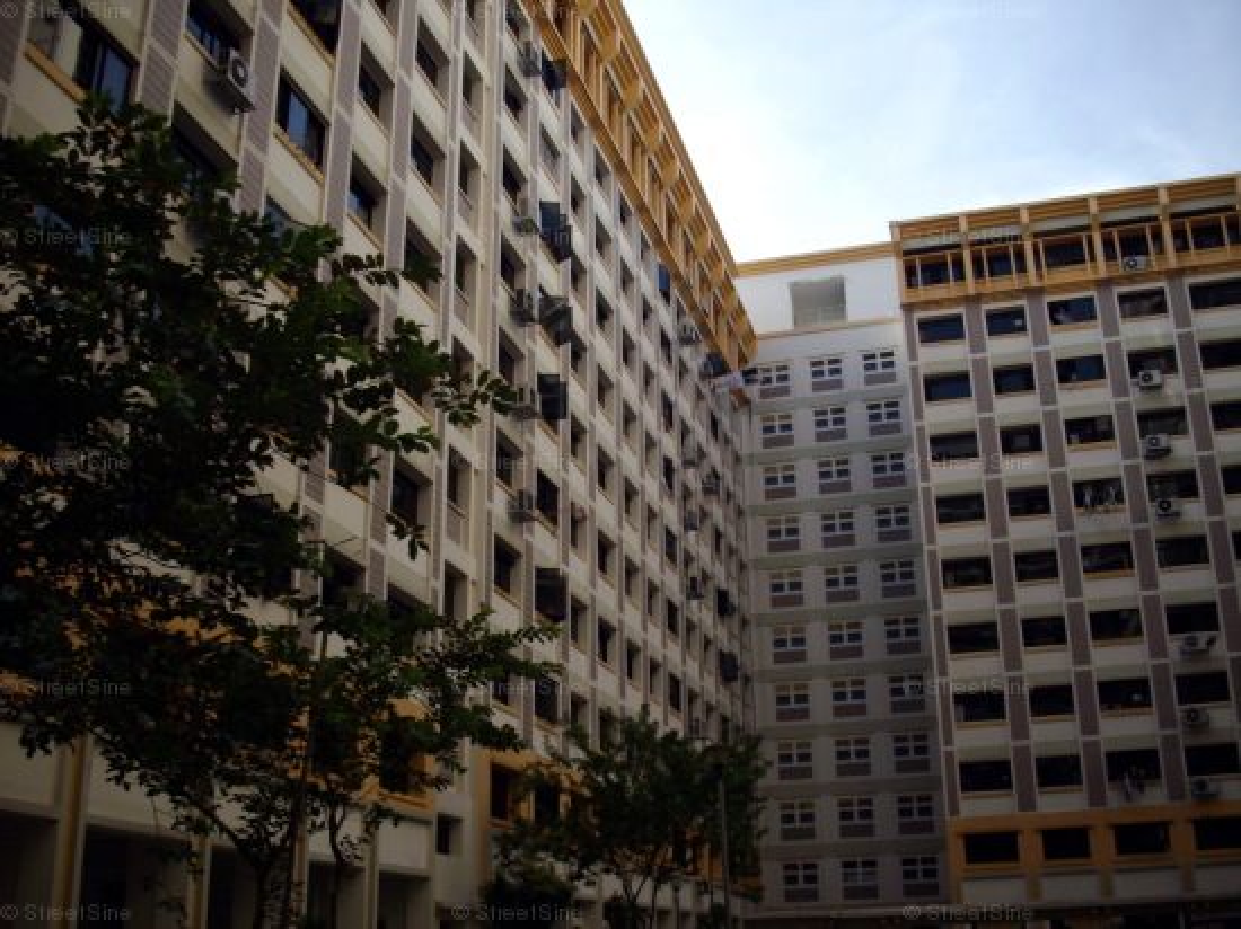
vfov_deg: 38.6
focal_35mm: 37
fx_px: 1326
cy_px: 464
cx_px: 620
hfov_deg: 50.2
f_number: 5.6
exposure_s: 1/160
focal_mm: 6.2
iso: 80
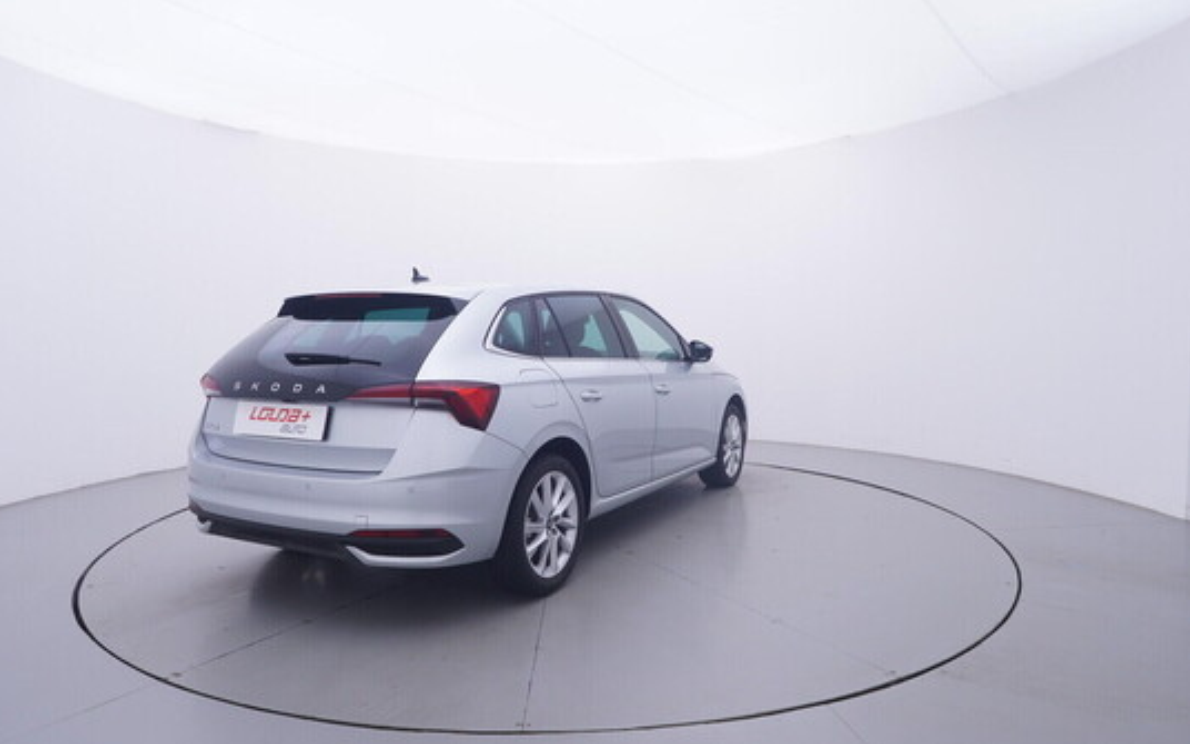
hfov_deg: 75.9
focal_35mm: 24
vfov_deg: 52.0
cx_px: 589
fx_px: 763
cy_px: 368
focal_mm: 15
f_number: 5
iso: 200
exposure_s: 1/80
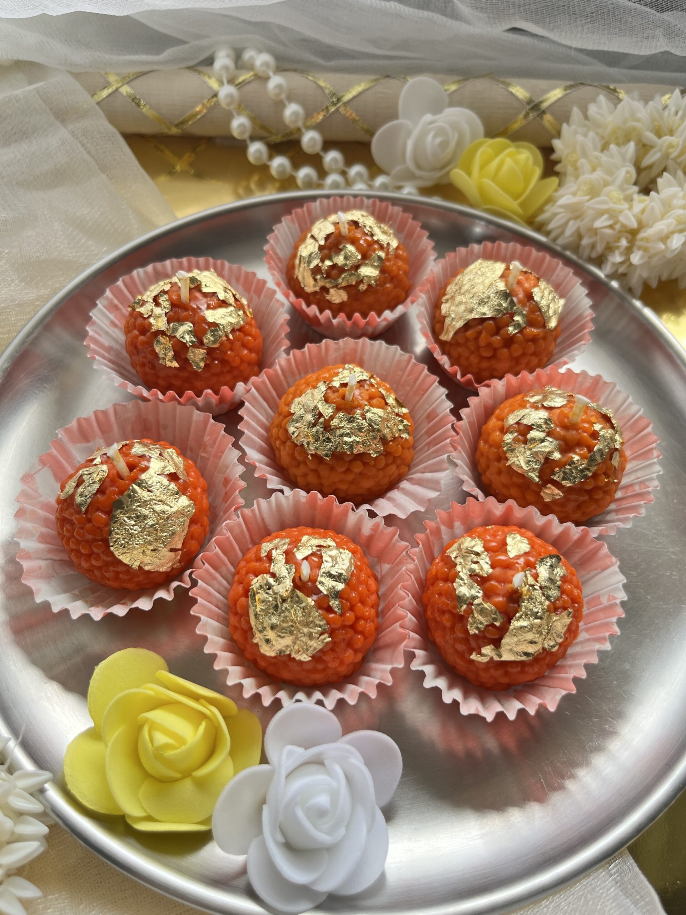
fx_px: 687
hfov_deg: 53.1
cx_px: 343
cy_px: 458
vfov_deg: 67.3
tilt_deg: -60.8
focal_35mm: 26
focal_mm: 5.1
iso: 50
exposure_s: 1/315
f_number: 1.6
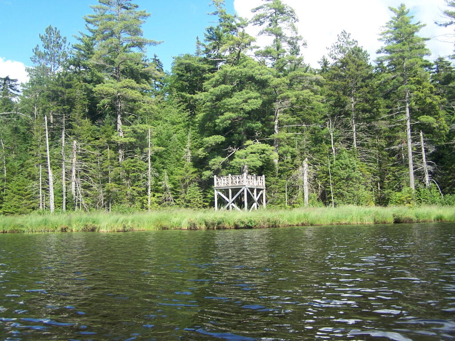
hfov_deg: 49.0
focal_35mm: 38
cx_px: 228
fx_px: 499
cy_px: 170
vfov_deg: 37.7
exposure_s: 1/500
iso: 80
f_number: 2.8
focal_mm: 6.3
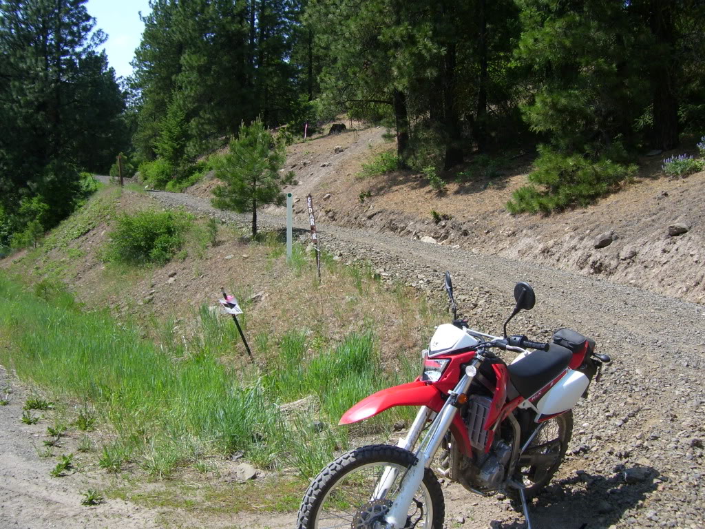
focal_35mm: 37
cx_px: 352
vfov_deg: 38.7
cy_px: 264
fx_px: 754
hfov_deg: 50.1
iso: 80
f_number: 4.8
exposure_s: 1/350
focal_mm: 6
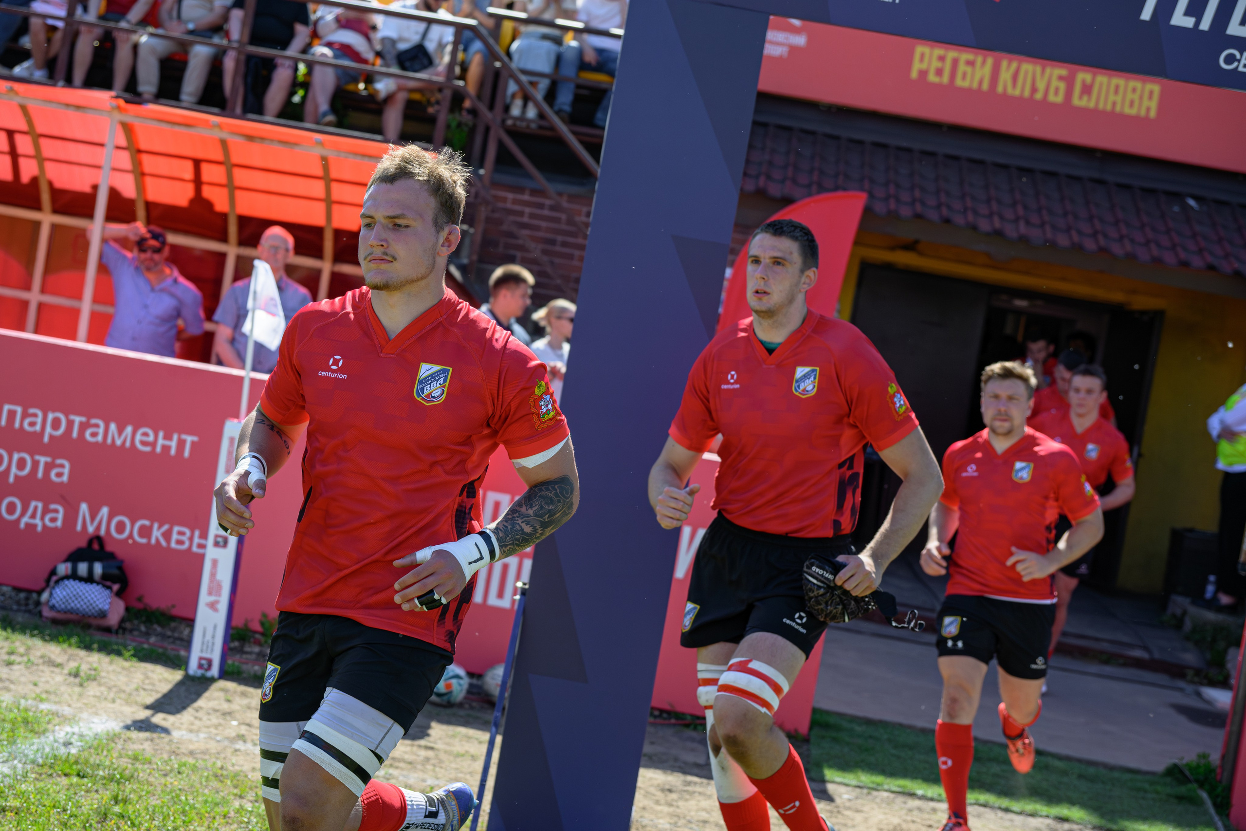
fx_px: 2205
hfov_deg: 31.5
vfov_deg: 21.3
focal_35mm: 64
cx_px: 537
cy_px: 416
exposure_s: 1/2500
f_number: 4
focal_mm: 56
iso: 200
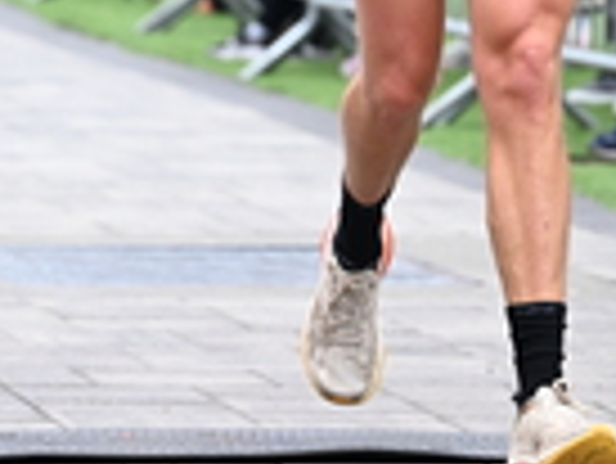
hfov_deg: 5.2
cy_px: -99
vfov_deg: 3.9
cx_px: 137
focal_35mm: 378
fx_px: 6732
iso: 1250
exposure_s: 1/2000
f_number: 2.8
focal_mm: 98
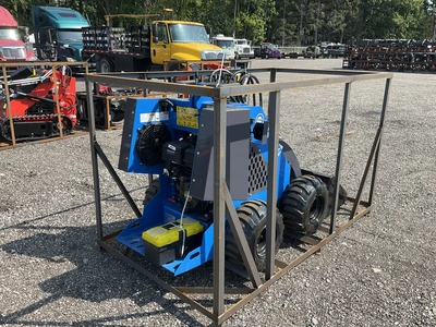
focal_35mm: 29
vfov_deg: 48.2
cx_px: 218
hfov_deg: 61.7
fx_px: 365
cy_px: 164
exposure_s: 1/770
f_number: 1.8
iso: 25
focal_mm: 3
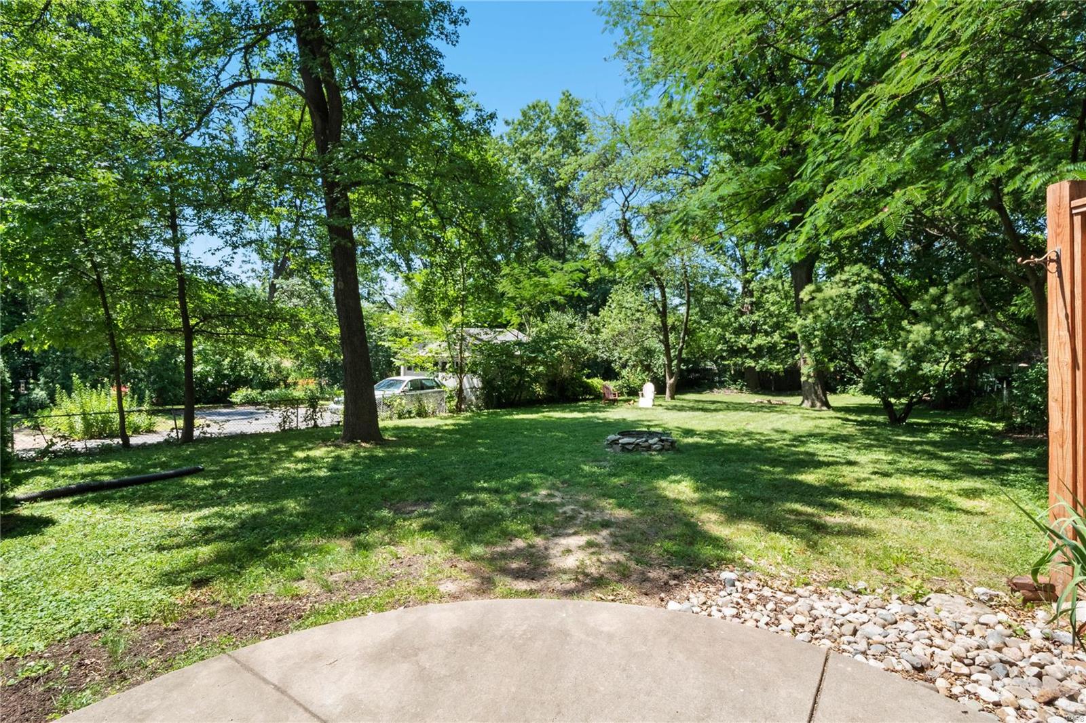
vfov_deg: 73.7
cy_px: 362
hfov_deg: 96.7
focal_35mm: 16
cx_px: 543
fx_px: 483
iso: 400
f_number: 10
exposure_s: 1/100
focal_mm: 8
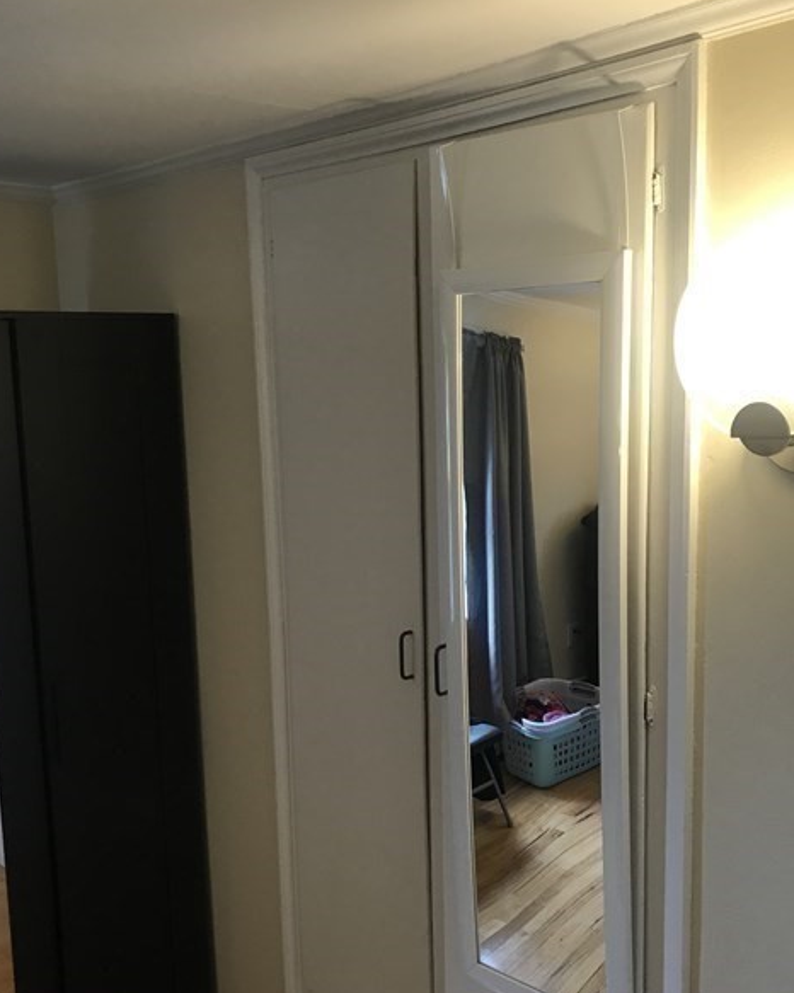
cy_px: 554
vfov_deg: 50.2
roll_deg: +1.1
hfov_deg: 41.0
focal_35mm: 36
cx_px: 467
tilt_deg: -10.1
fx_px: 1058
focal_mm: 3.99
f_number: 1.8
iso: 40
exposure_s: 1/30
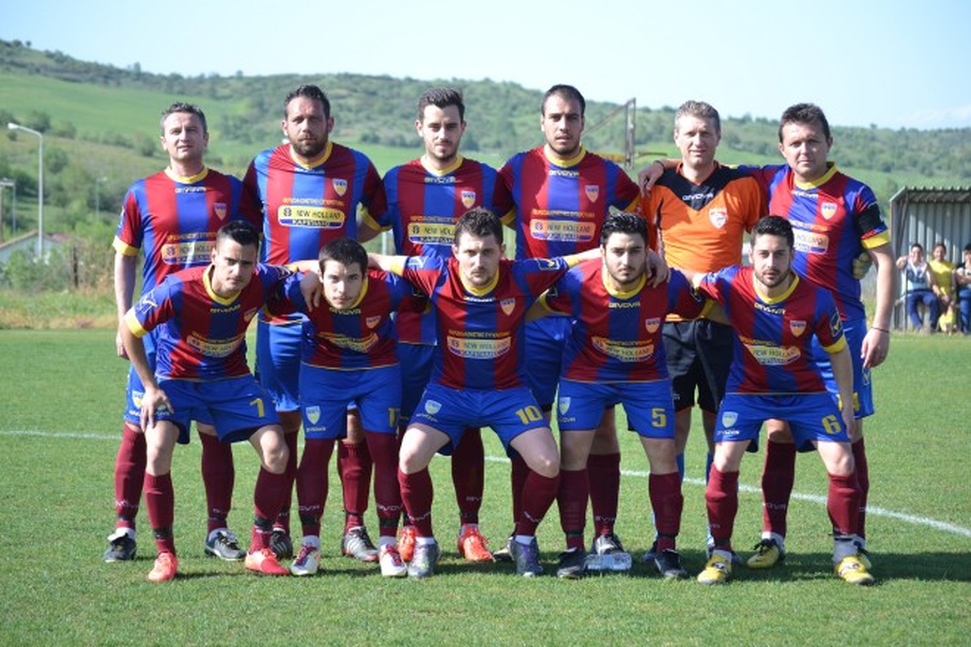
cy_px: 324
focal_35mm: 112
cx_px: 486
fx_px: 3034
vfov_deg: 12.2
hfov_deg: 18.2
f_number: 4.5
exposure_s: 1/1000
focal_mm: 75
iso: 400
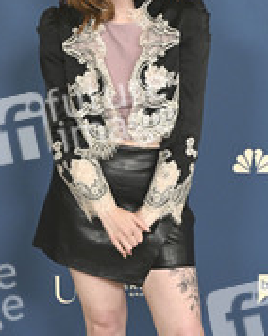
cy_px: 215
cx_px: 132
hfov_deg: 16.2
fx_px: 944
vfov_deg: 20.1
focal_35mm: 95
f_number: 5
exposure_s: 1/320
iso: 2000
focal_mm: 45
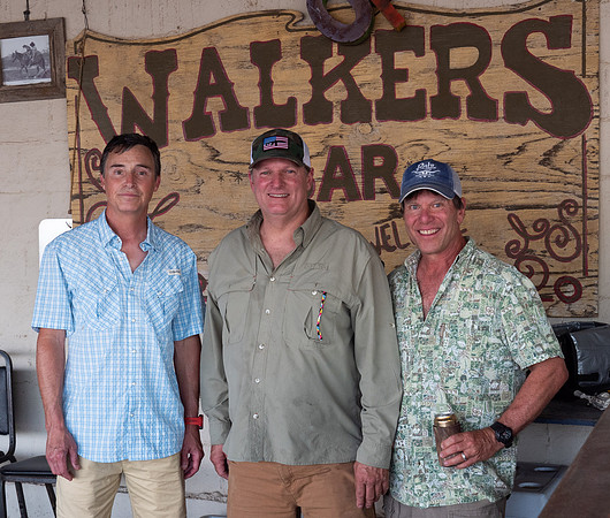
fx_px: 1075
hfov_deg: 31.7
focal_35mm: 58
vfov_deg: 27.0
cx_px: 284
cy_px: 312
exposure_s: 1/25
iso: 400
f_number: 5.6
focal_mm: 19
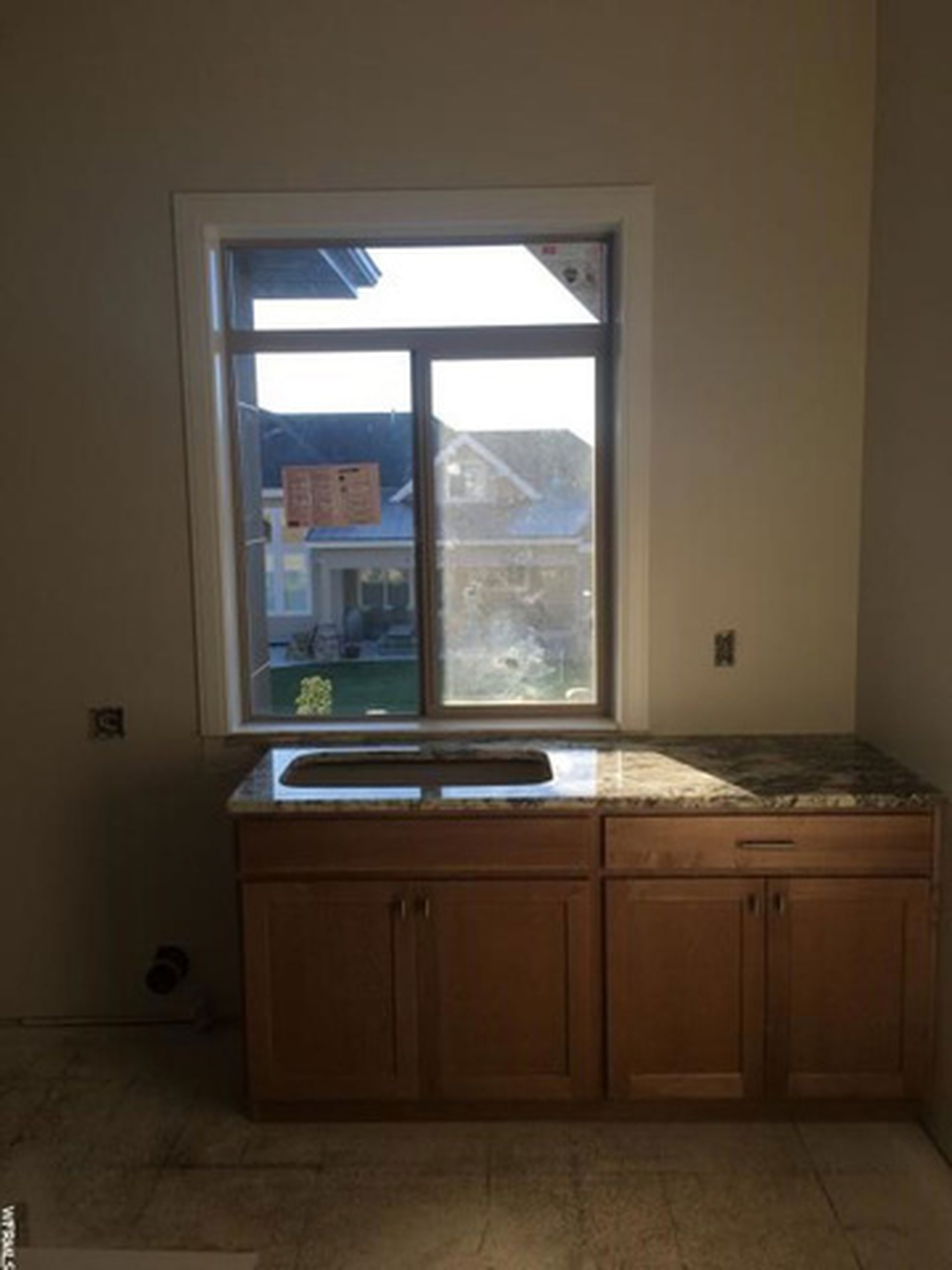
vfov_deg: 61.7
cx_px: 476
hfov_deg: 48.2
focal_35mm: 29
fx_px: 1063
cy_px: 635
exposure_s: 1/215
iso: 25
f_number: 2.2
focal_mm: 4.15
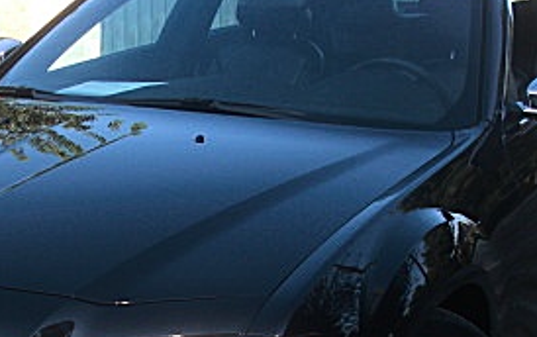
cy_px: 357
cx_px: 137
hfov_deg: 23.0
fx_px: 1304
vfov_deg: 14.4
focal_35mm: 89
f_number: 2.8
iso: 50
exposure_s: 1/250
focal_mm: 6.3
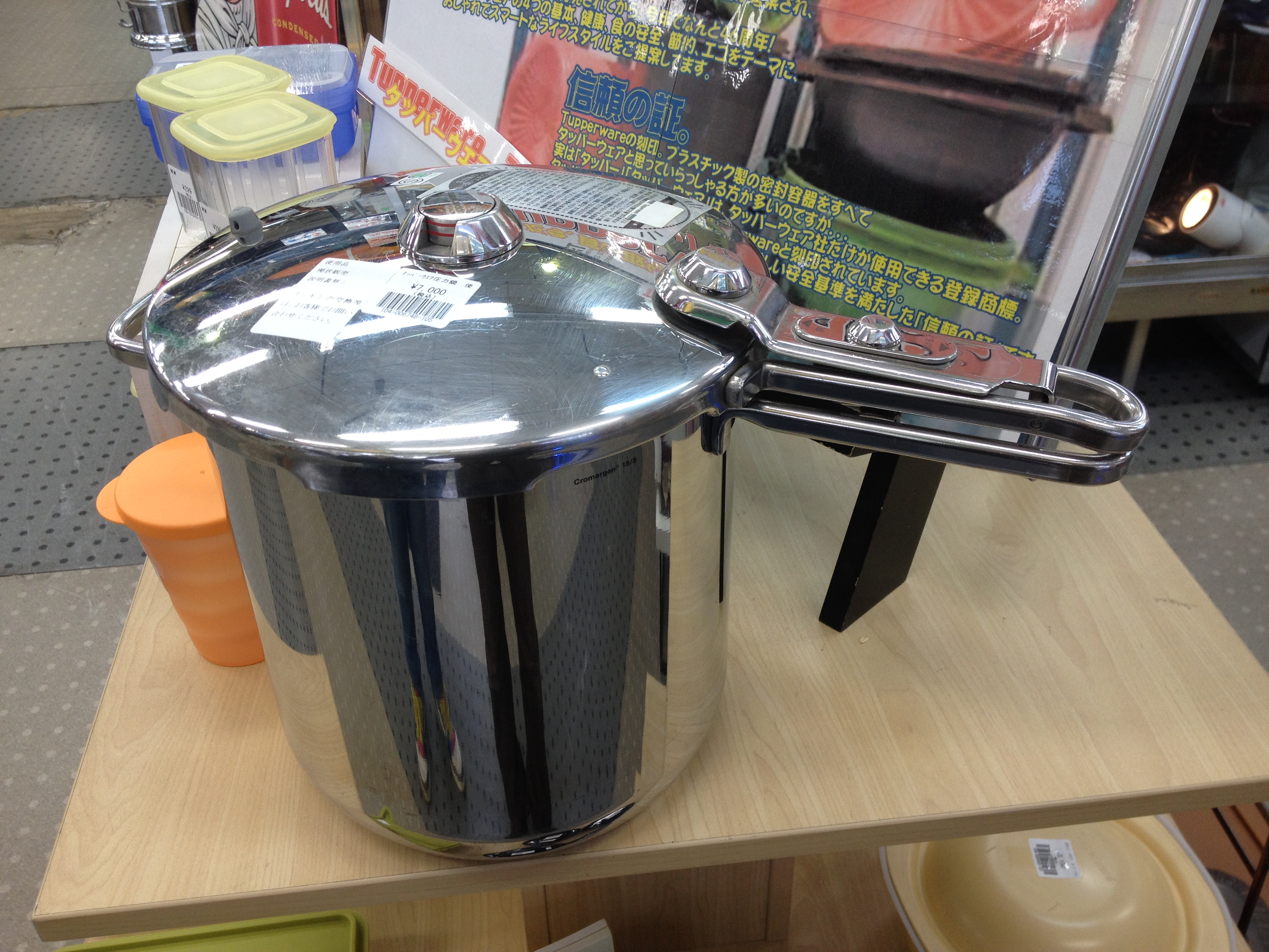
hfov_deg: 52.6
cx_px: 634
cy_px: 476
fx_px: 1283
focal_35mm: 35
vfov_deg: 40.7
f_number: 2.4
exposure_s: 1/40
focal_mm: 4.28
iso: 64
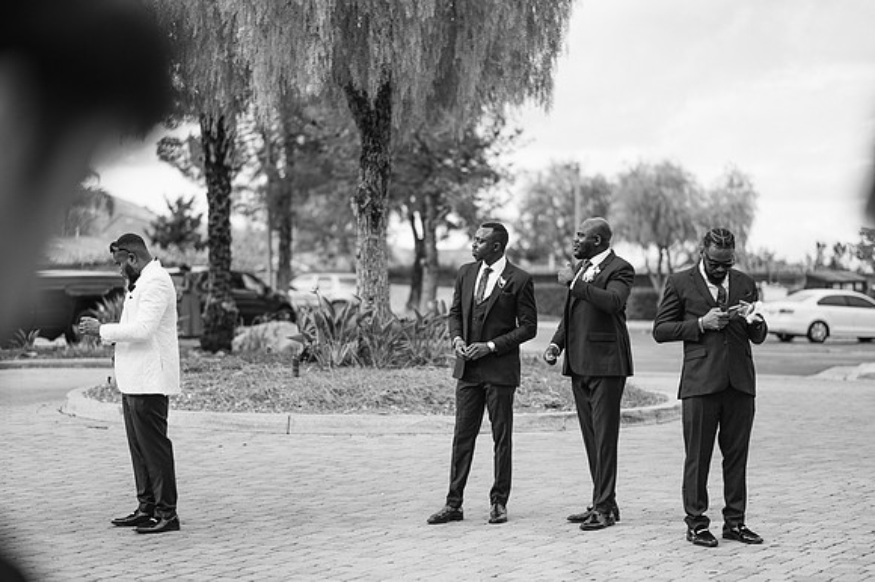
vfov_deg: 16.1
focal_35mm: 85
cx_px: 438
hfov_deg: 23.9
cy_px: 291
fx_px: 2065
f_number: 2
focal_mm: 85
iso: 100
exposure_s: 1/2500
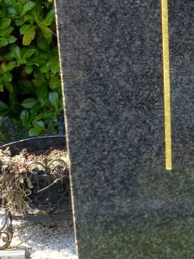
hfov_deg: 5.6
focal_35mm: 261
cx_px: 303
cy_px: 95
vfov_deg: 7.6
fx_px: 1952
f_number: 5
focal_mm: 13.3
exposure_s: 1/60
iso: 100
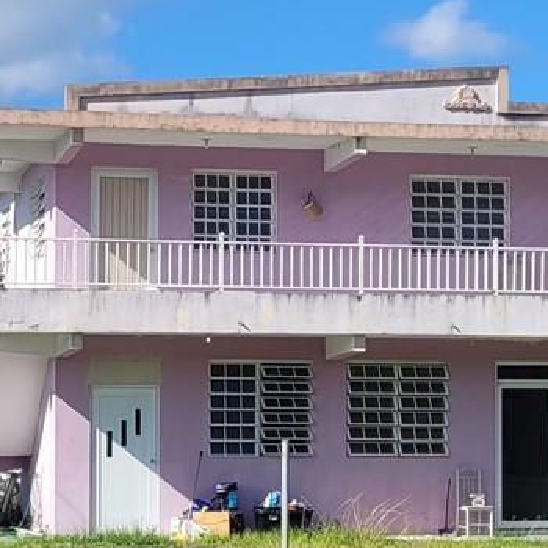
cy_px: 399
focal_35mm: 105
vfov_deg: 16.5
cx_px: 188
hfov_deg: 16.5
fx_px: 1881
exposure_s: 1/2384
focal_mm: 5.4
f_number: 1.8
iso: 40
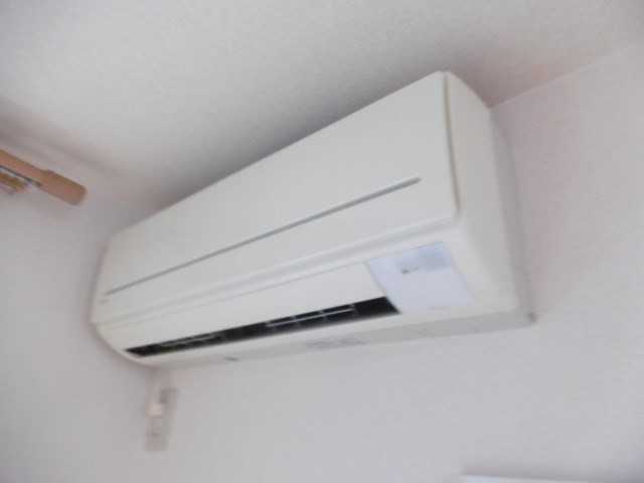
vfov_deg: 56.8
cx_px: 322
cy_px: 242
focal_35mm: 24
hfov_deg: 71.6
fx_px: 446
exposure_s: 1/15
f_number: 3.1
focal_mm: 4.3
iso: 400
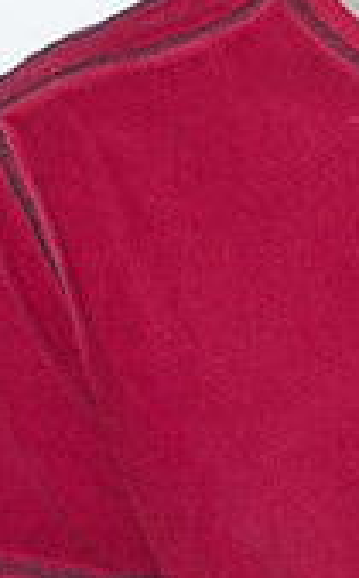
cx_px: 444
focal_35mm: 449
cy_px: -140
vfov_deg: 4.7
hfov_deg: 2.9
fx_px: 7059
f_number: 7.1
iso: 400
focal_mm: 165
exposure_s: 1/250
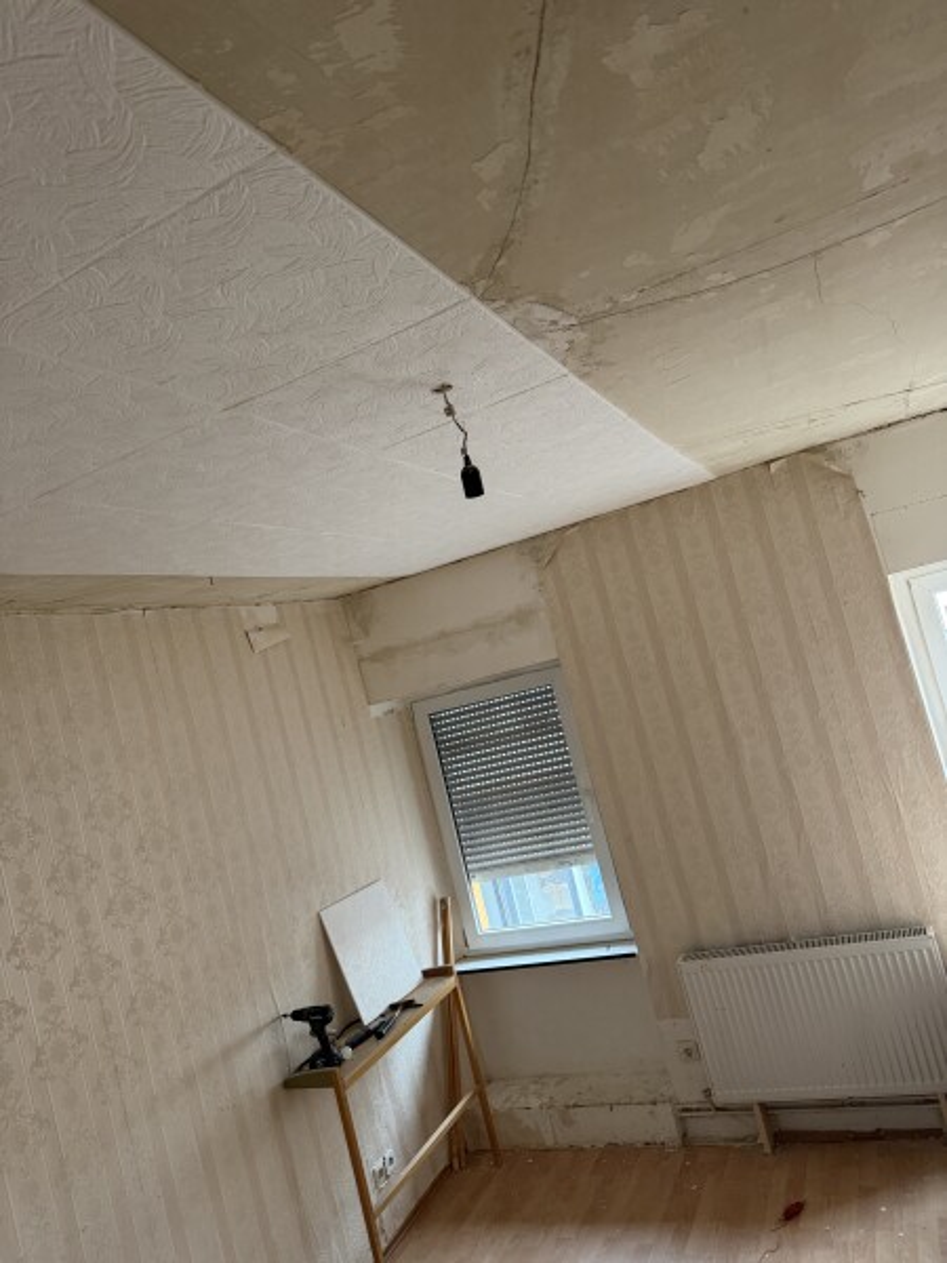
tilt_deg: +2.4
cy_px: 632
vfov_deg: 71.6
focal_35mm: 24
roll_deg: +13.3
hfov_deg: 56.8
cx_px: 474
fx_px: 875
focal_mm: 6.76
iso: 320
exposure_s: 1/50
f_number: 1.78
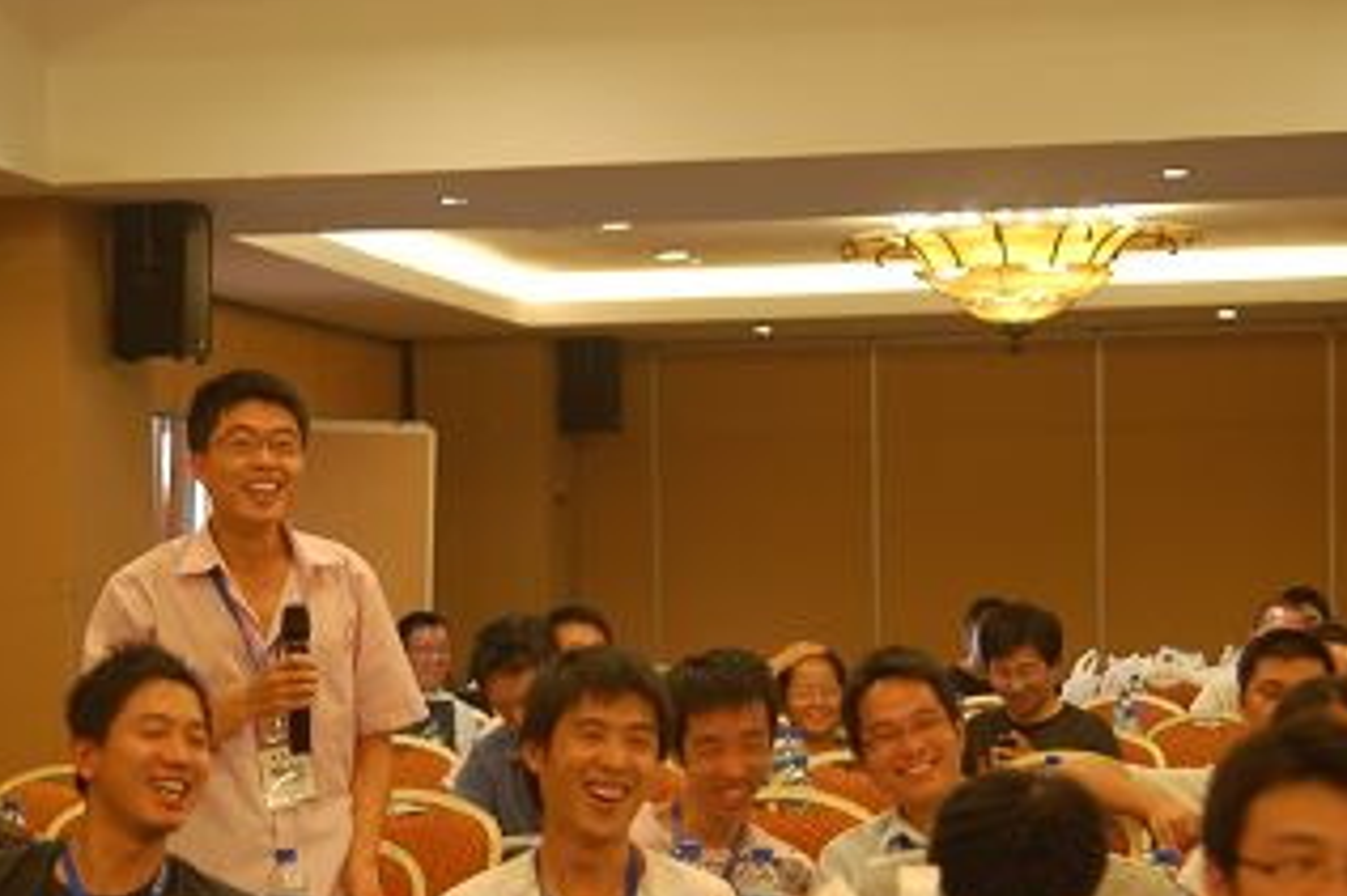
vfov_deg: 13.1
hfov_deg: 19.6
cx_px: 514
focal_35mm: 104
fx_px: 3889
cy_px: 675
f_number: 2.8
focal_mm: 40
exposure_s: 1/30
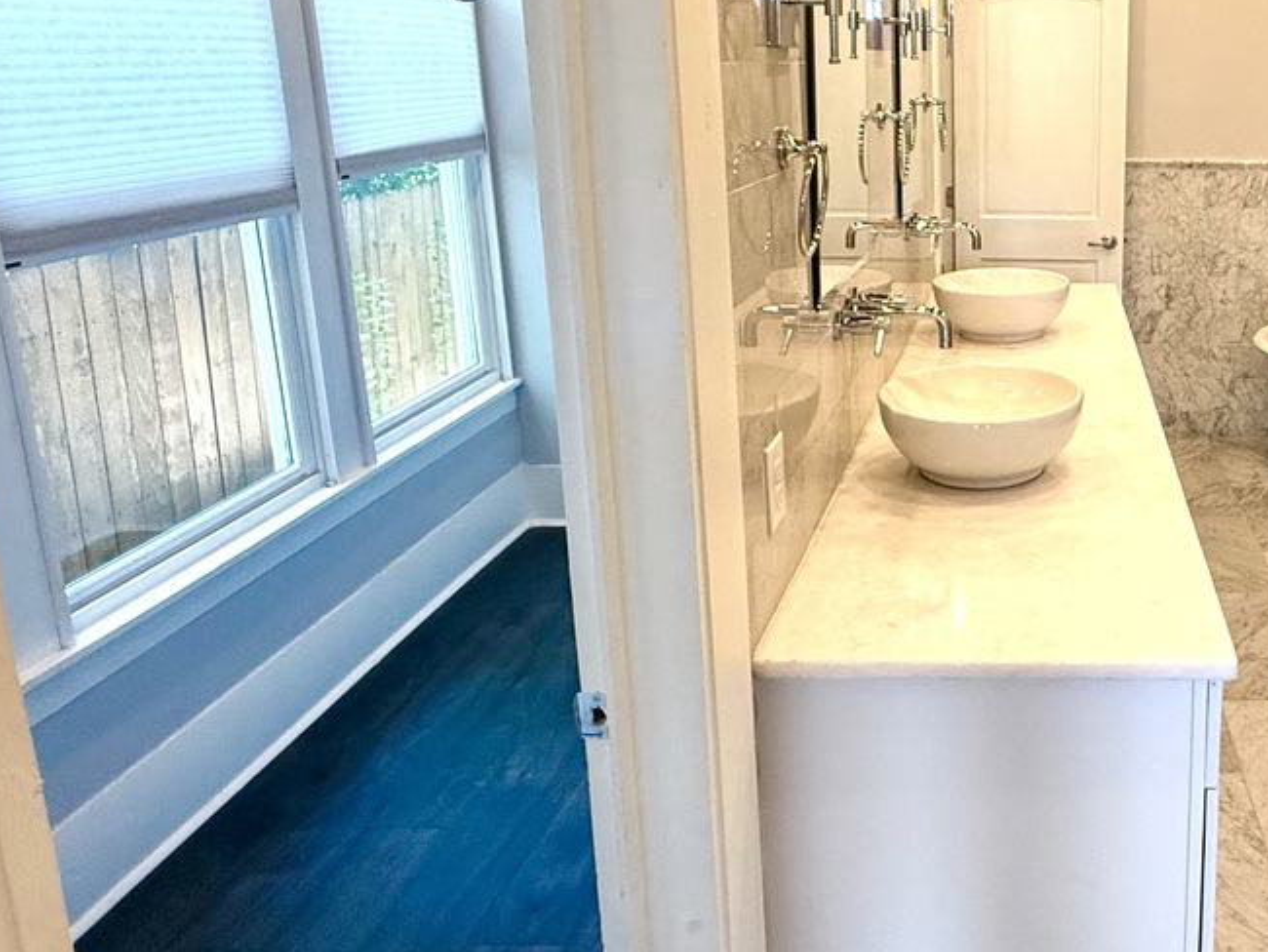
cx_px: 1044
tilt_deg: -11.8
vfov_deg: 44.6
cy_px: 293
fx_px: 1136
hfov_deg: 53.7
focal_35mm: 31
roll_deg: -0.8
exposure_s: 1/120
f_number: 2.2
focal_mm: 2.22
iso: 250
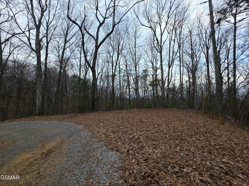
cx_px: 124
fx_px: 94
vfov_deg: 89.9
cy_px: 93
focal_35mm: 13
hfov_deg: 106.2
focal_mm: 2.2
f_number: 1.9
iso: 32
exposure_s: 1/120
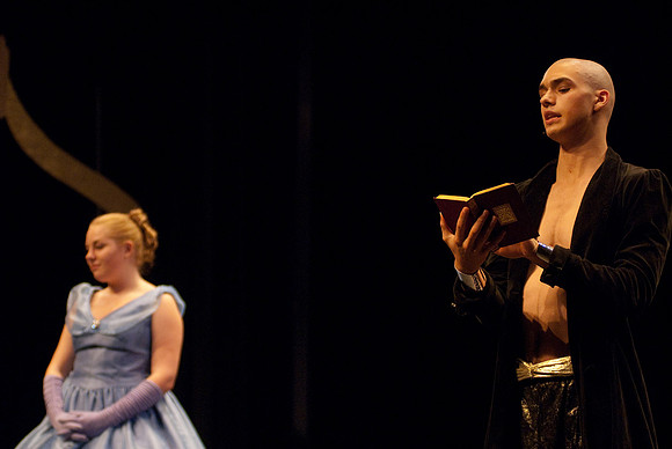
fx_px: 2242
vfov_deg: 11.4
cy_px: 224
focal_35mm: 120
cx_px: 336
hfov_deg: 17.0
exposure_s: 1/160
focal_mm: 80
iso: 1250
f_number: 2.8
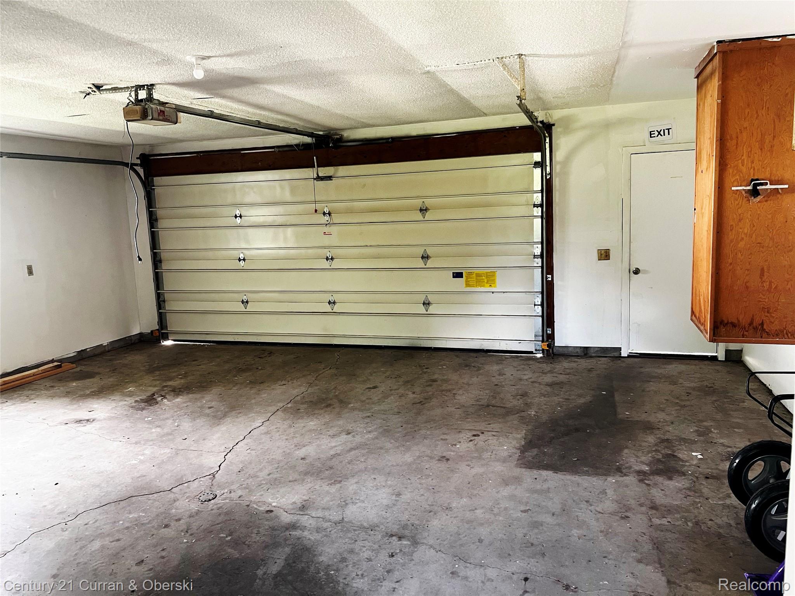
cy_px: 298
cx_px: 398
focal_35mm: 26
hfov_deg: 67.3
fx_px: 597
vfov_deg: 53.1
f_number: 1.5
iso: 200
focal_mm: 5.7
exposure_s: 1/60.2
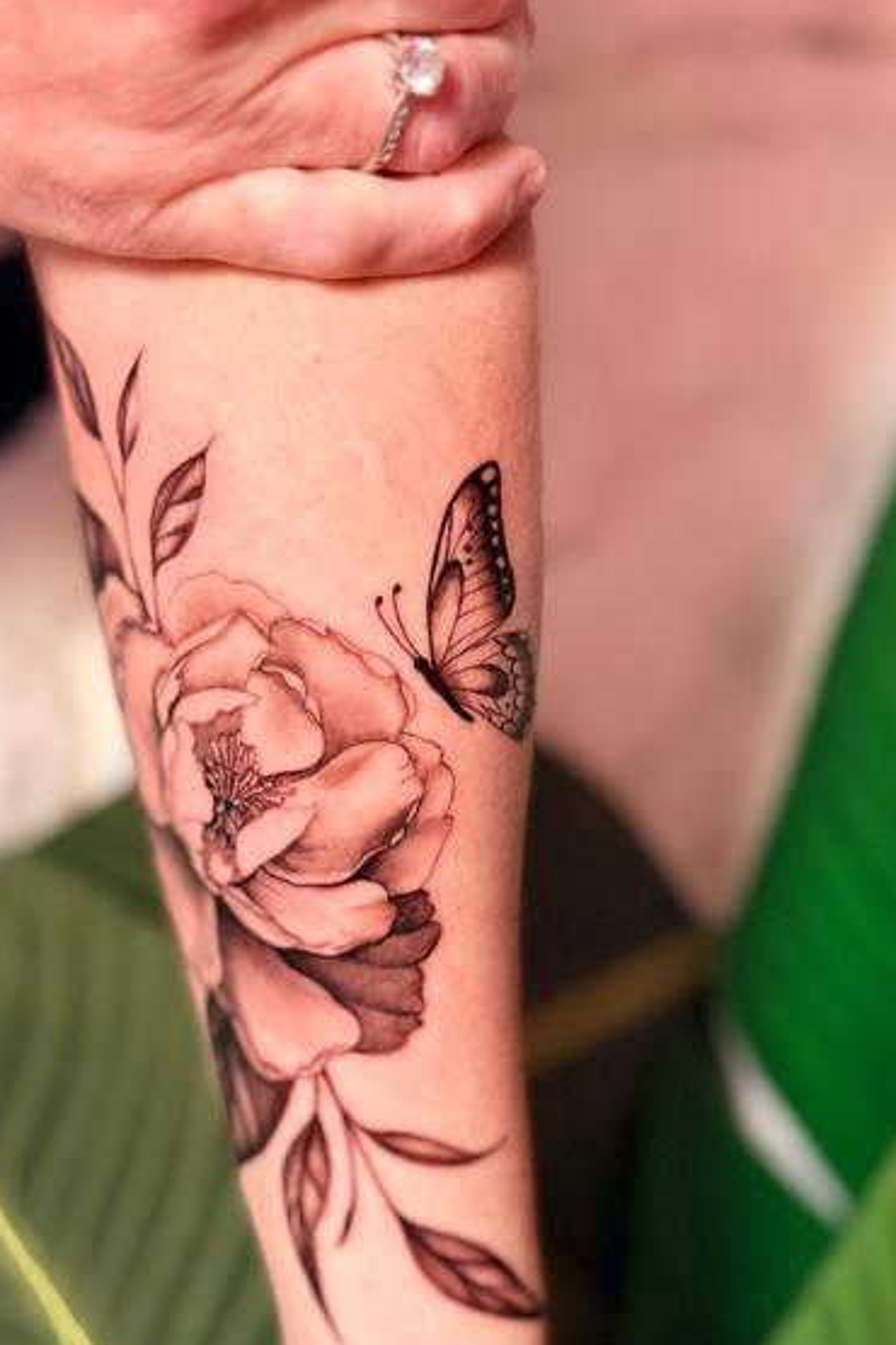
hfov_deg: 36.4
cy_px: 829
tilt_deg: -68.4
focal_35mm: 36
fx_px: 1344
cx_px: 276
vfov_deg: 52.6
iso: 250
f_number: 1.78
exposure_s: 1/60
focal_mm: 6.76
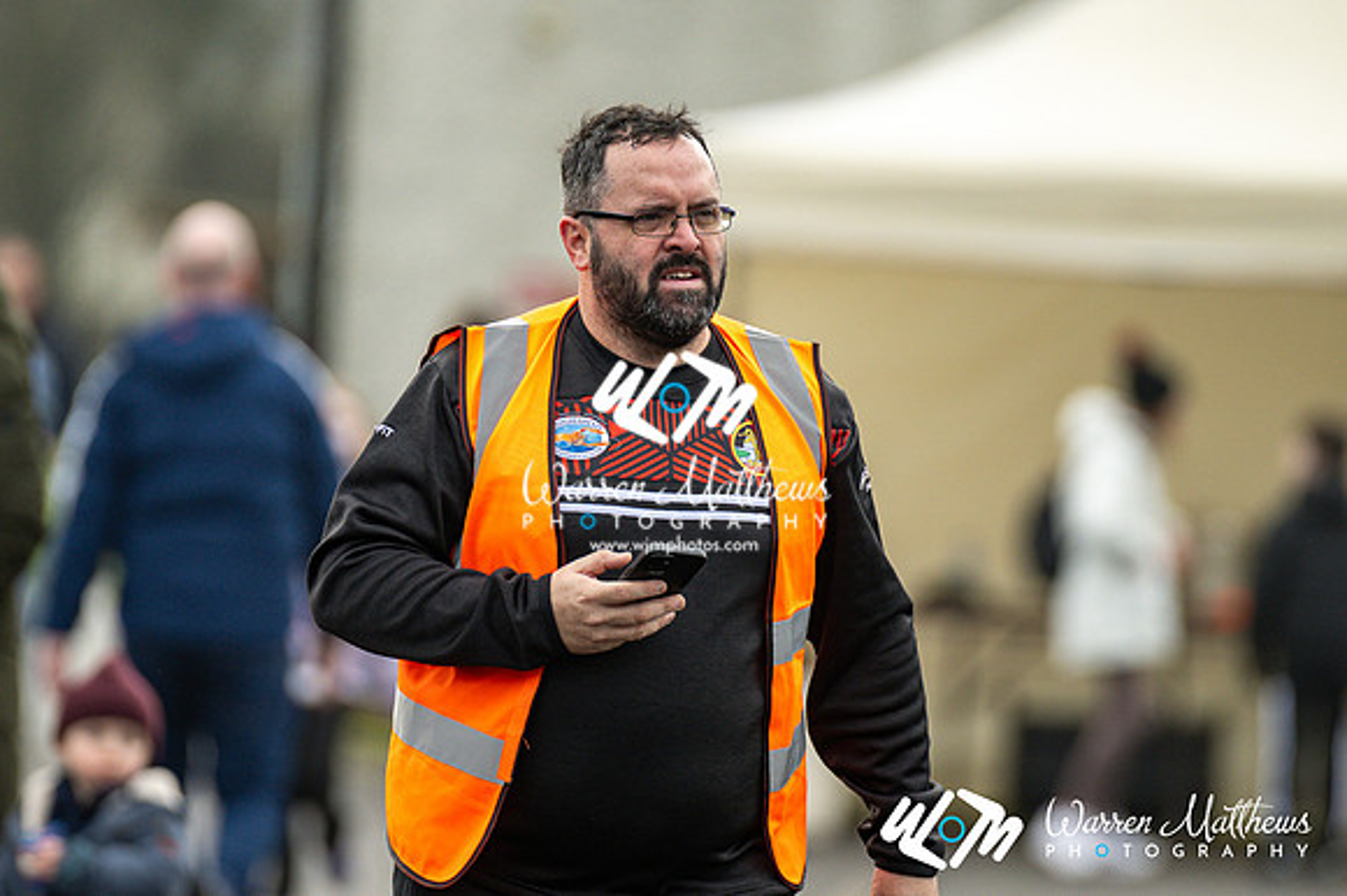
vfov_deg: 3.7
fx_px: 14023
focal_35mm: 375
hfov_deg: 5.5
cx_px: 674
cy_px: 448
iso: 720
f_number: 2.8
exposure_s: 1/1600
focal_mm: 250
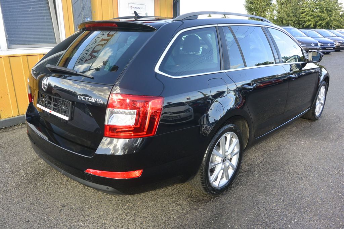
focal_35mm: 27
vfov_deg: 47.9
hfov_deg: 67.4
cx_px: 172
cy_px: 114
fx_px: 258
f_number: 4
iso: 160
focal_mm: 10
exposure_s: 1/200
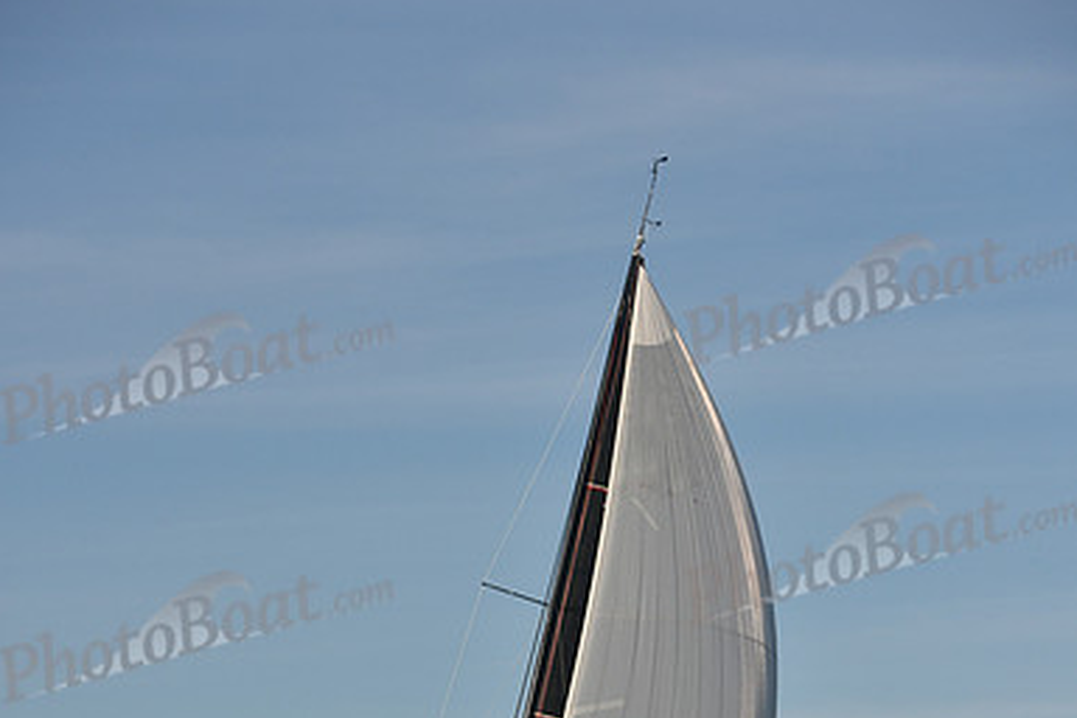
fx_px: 6103
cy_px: 738
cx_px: 540
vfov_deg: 6.7
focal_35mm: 204
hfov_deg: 10.1
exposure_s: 1/800
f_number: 6.3
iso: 250
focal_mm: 135
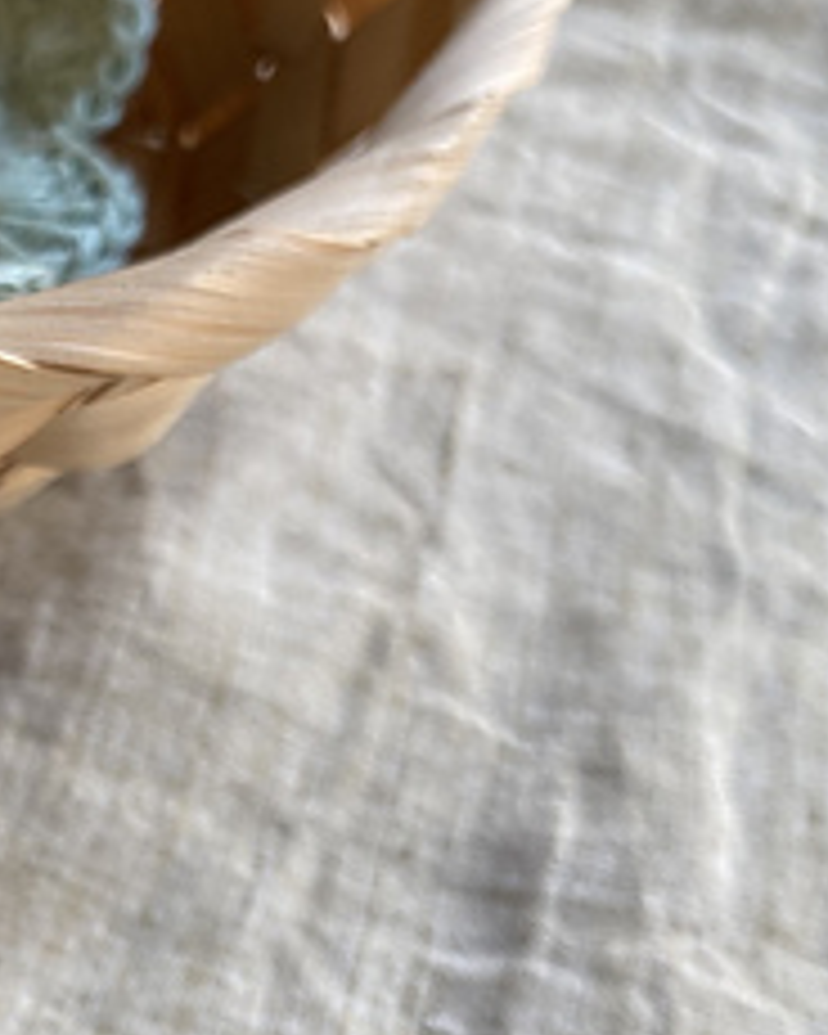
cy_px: 1058
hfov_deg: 21.2
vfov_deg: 26.3
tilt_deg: -58.8
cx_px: -117
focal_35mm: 68
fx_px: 2083
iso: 32
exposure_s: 1/163
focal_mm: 4.25
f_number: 1.8
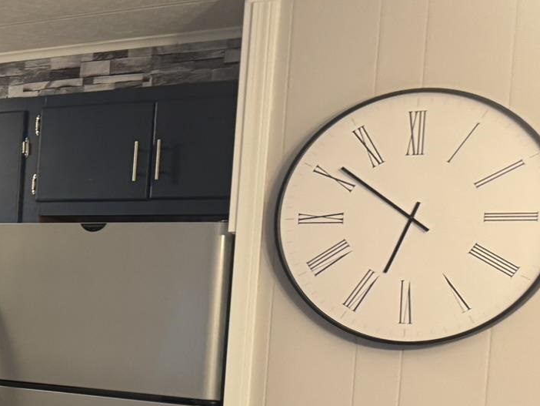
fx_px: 1092
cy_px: 339
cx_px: -223
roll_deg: -0.3
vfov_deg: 20.7
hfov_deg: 23.4
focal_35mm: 70
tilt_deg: -2.4
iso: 320
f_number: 1.78
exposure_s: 1/60
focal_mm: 6.76
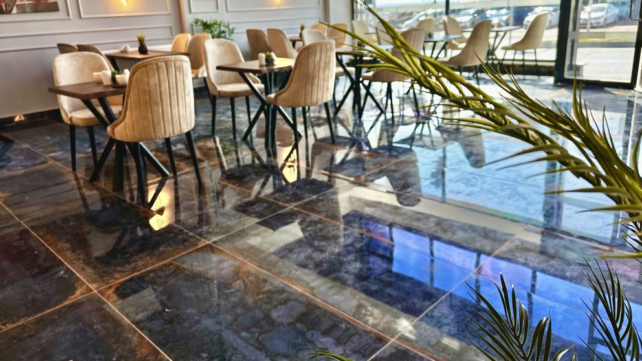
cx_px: 314
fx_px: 460
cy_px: 148
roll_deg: +3.1
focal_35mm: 27
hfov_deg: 69.9
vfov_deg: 42.7
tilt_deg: -17.0
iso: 80
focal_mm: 6.86
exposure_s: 1/121
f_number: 1.78
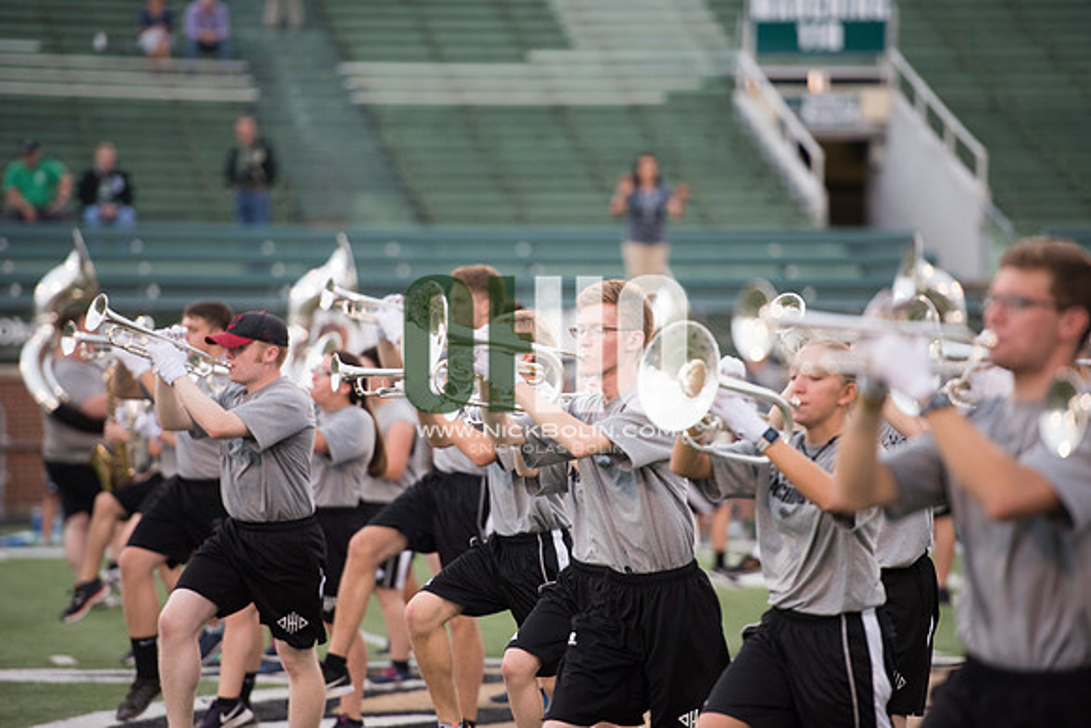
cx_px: 546
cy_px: 364
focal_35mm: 200
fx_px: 6062
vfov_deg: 6.9
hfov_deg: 10.3
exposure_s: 1/1250
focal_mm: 200
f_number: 2.8
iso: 1000
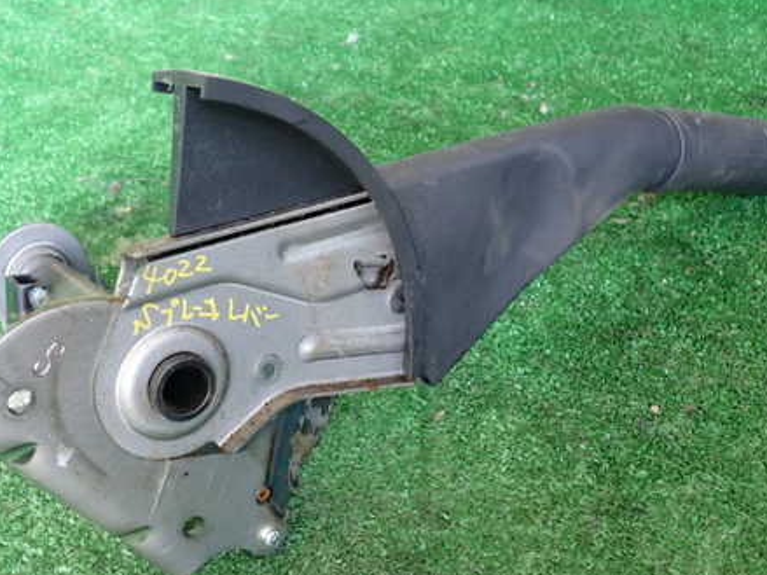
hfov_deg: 45.7
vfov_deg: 35.1
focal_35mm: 41
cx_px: 351
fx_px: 908
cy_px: 267
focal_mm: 5.4
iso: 400
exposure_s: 1/30
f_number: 2.3
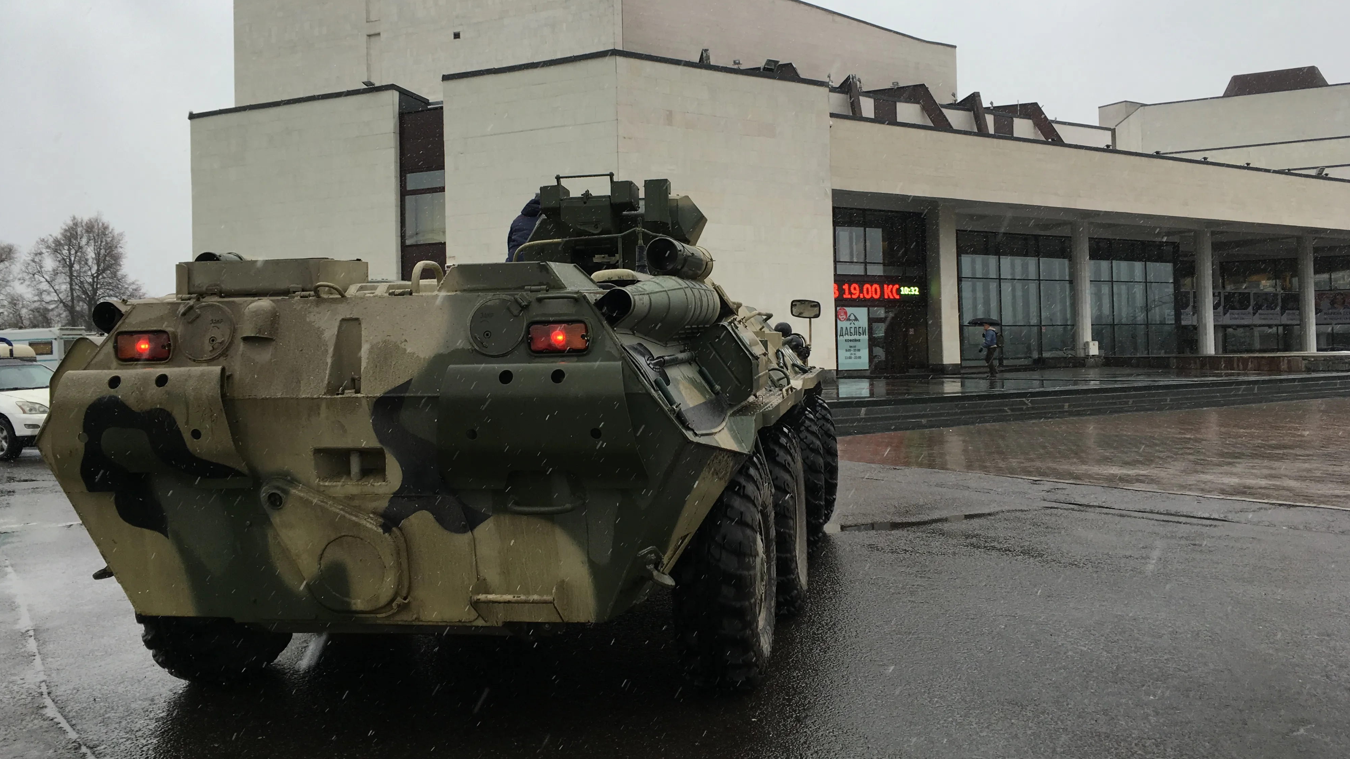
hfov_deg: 61.0
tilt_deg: +1.0
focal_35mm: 32
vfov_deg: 36.6
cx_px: 682
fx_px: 1145
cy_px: 318
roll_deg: +1.6
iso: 25
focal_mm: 4.15
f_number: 2.2
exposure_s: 1/149
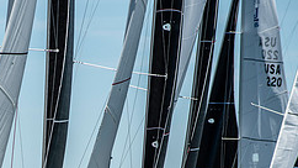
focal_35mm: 503
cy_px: 225
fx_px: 3974
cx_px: -15
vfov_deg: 2.4
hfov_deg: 4.3
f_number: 5.6
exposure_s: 1/1600
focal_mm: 200
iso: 320
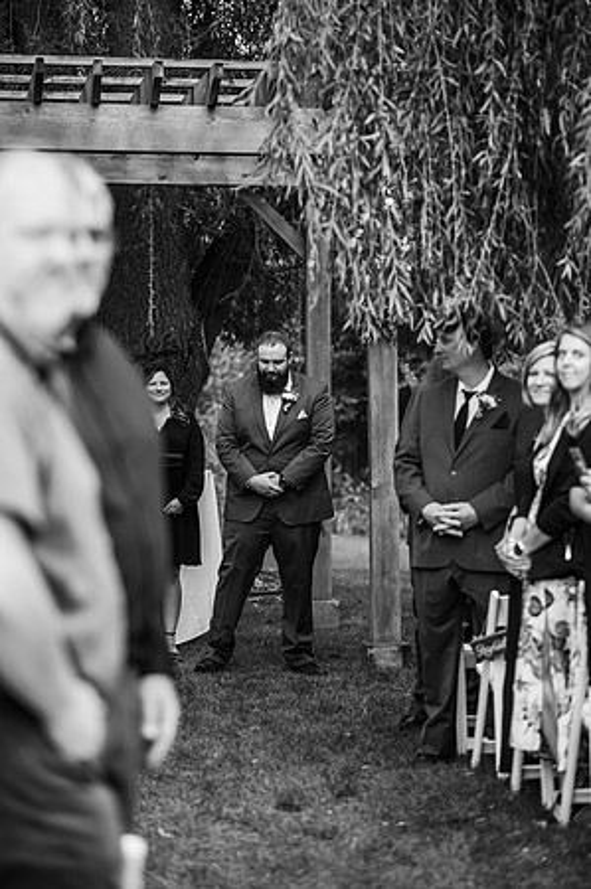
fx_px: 2764
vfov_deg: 18.3
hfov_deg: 12.2
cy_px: 444
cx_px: 296
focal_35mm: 112
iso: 400
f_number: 2.8
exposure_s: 1/1000
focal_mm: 112
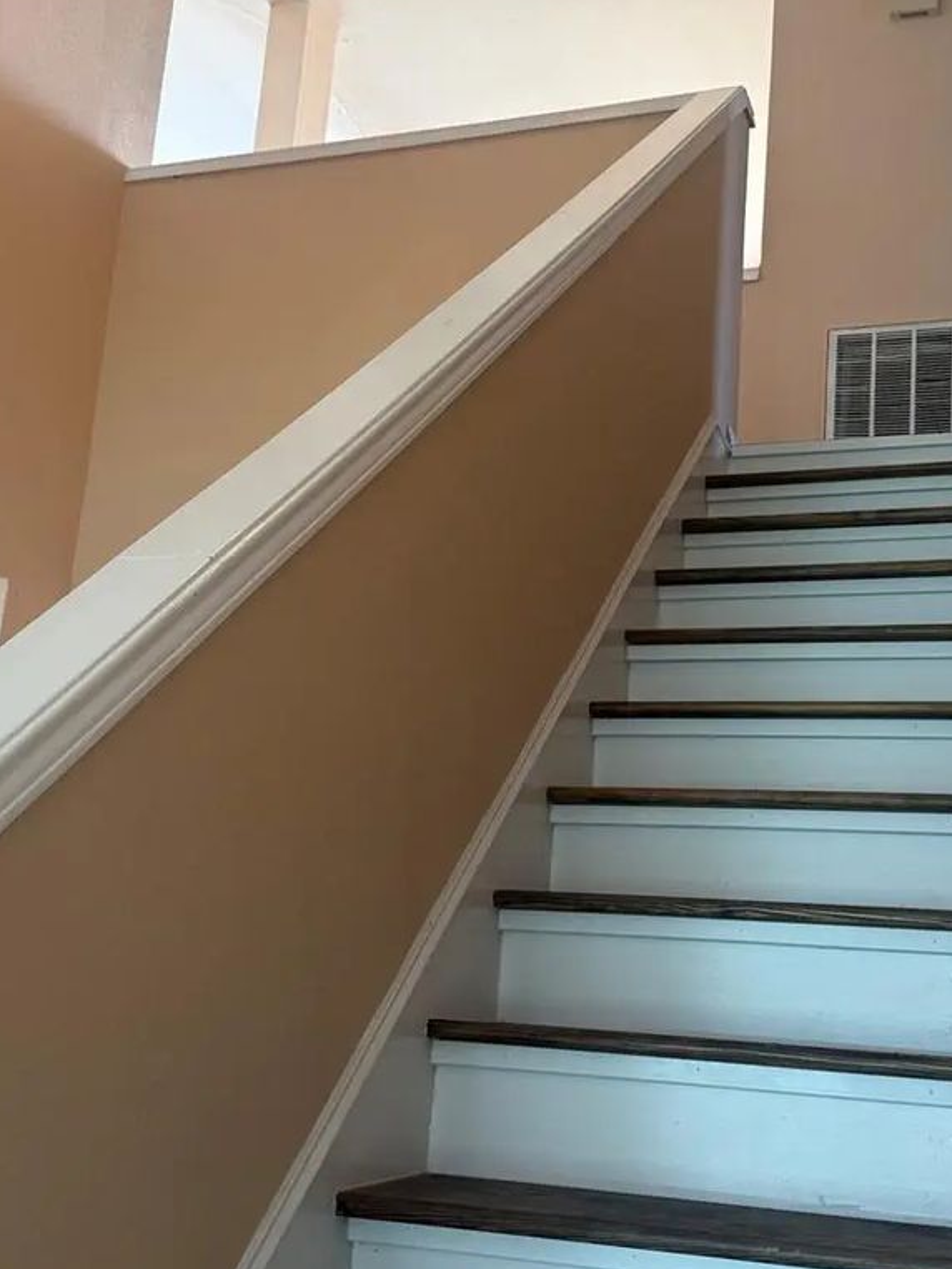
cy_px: 614
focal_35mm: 43
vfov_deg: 43.8
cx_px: 493
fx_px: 1576
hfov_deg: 33.6
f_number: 1.78
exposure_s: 1/60
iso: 125
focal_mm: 6.76
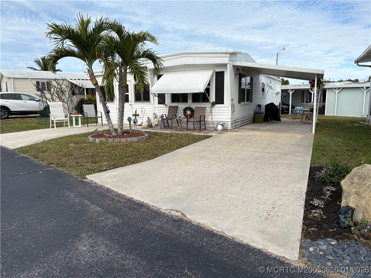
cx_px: 186
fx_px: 279
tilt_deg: -8.3
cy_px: 139
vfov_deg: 53.1
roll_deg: +0.8
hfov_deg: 67.3
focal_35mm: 26
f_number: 1.6
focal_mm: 5.96
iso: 50
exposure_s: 1/2865
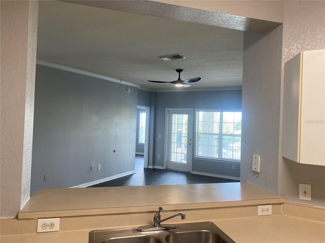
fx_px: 244
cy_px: 122
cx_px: 162
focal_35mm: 26
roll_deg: -1.4
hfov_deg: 67.3
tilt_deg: +1.2
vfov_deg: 53.1
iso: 125
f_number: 1.8
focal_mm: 4.25
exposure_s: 1/120
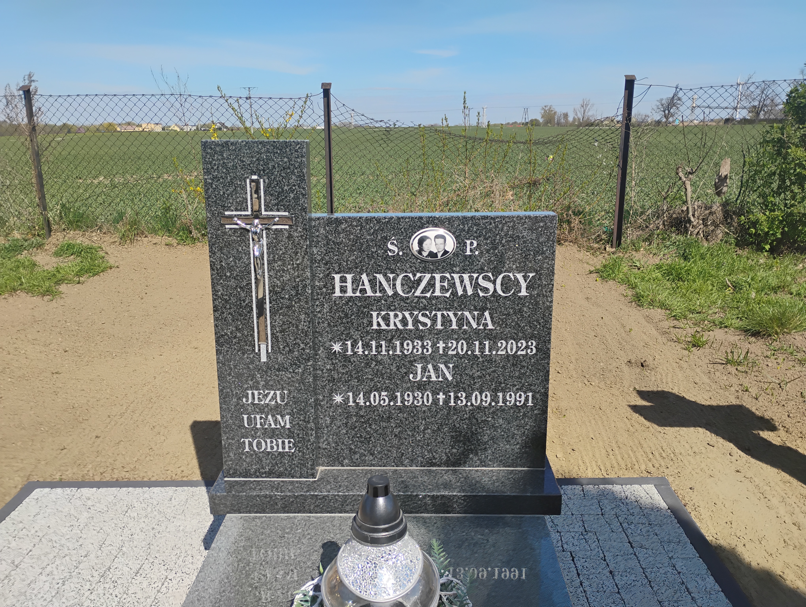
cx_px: 403
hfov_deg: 63.4
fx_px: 653
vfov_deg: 49.9
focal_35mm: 28
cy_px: 304
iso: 100
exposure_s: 1/1042
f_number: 1.8
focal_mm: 4.26
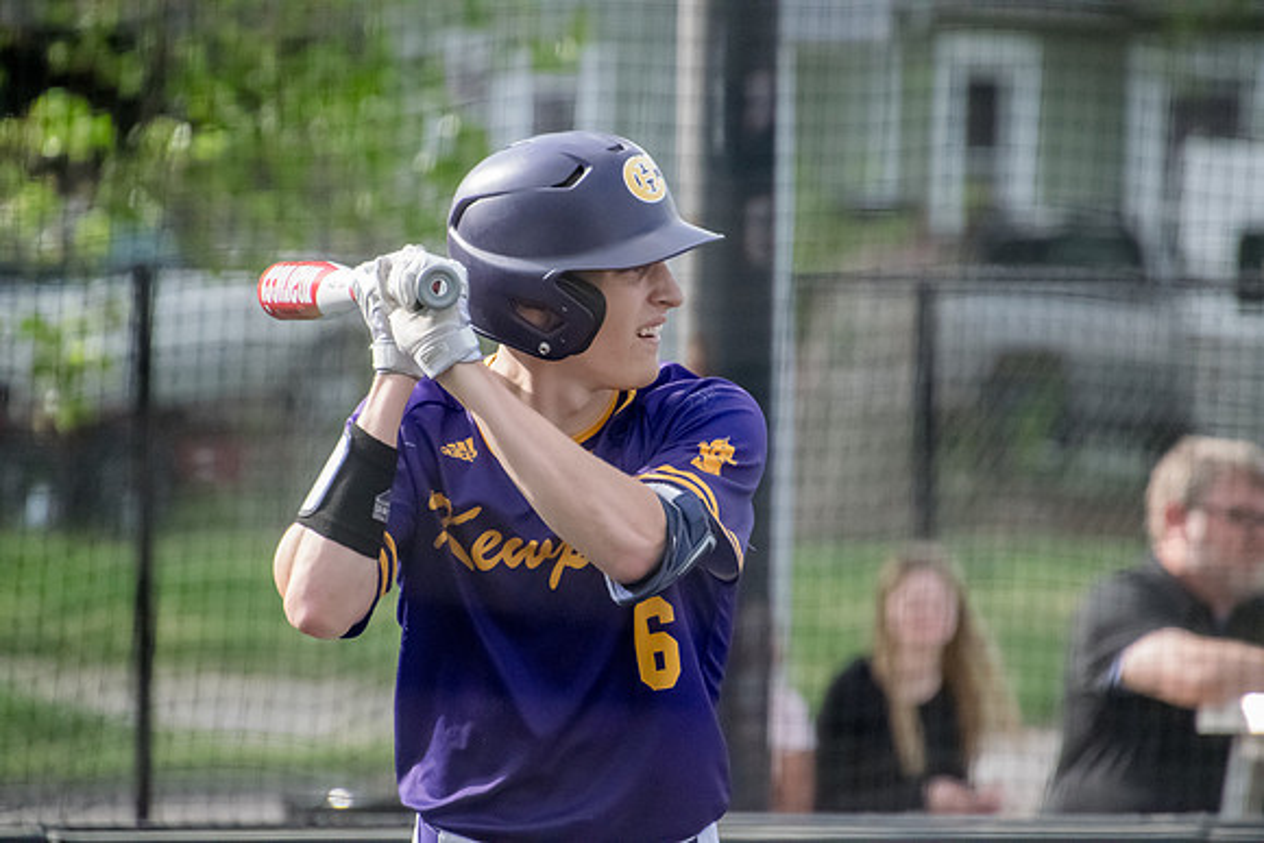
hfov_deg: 4.6
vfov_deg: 3.1
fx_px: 15803
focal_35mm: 450
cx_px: 632
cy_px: 422
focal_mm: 300
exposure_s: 1/4000
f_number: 6.3
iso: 5000
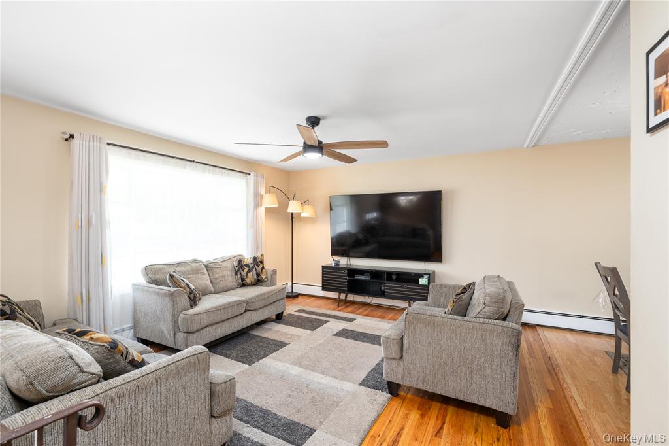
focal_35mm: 16
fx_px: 297
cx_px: 334
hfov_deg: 96.8
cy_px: 223
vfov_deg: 73.7
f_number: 7.1
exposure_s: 1/100
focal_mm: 16
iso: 160
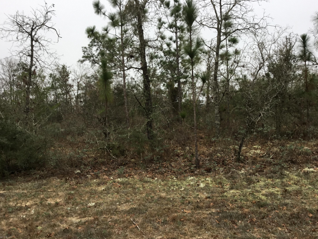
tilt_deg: -2.5
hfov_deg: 56.8
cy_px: 122
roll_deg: -1.3
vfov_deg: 44.2
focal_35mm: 32
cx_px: 158
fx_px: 294
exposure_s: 1/223
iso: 25
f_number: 2.4
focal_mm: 3.3
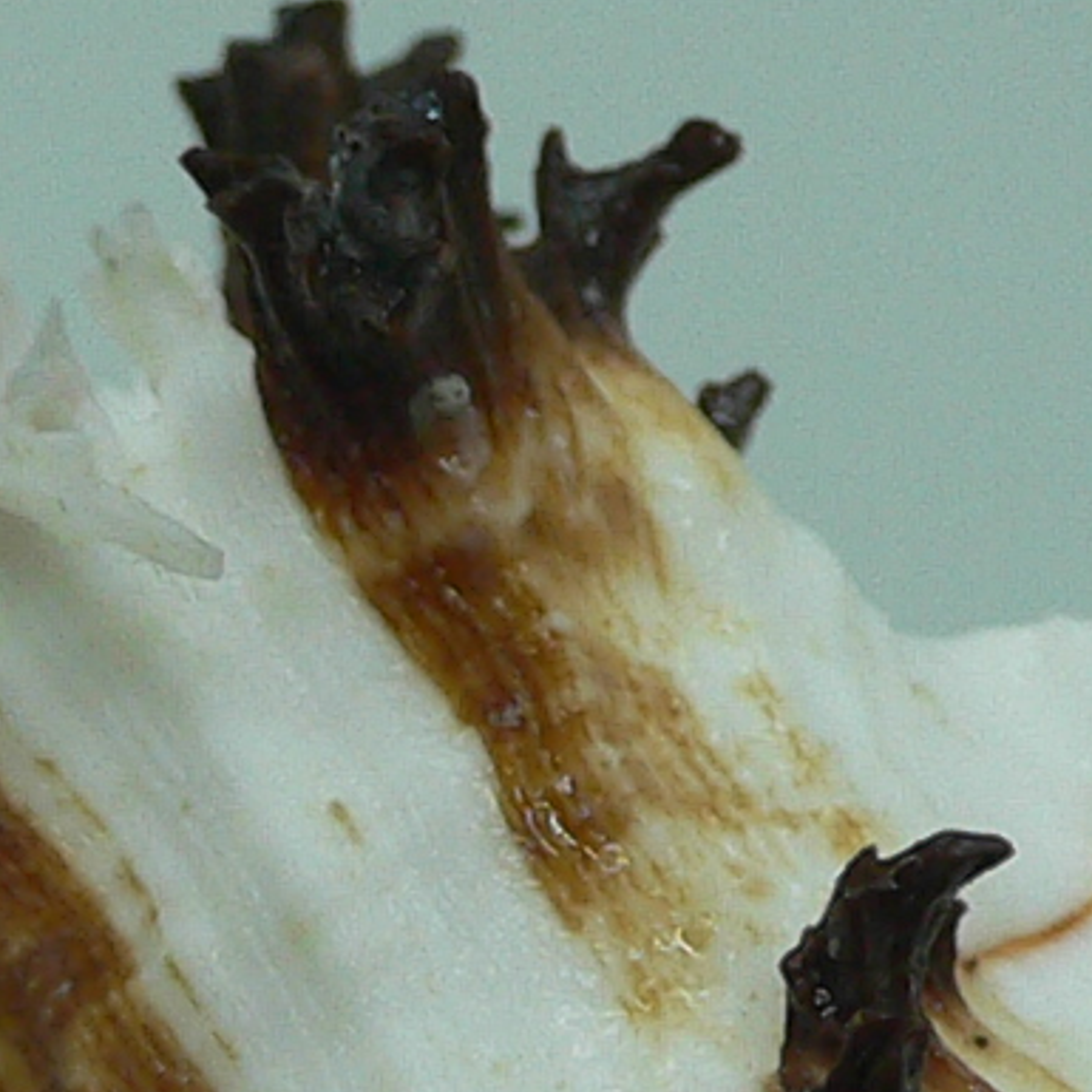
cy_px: 1569
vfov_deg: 10.5
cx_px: 451
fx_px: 5782
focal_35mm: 162
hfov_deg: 10.8
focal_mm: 4.6
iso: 80
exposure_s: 1/60
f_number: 2.8
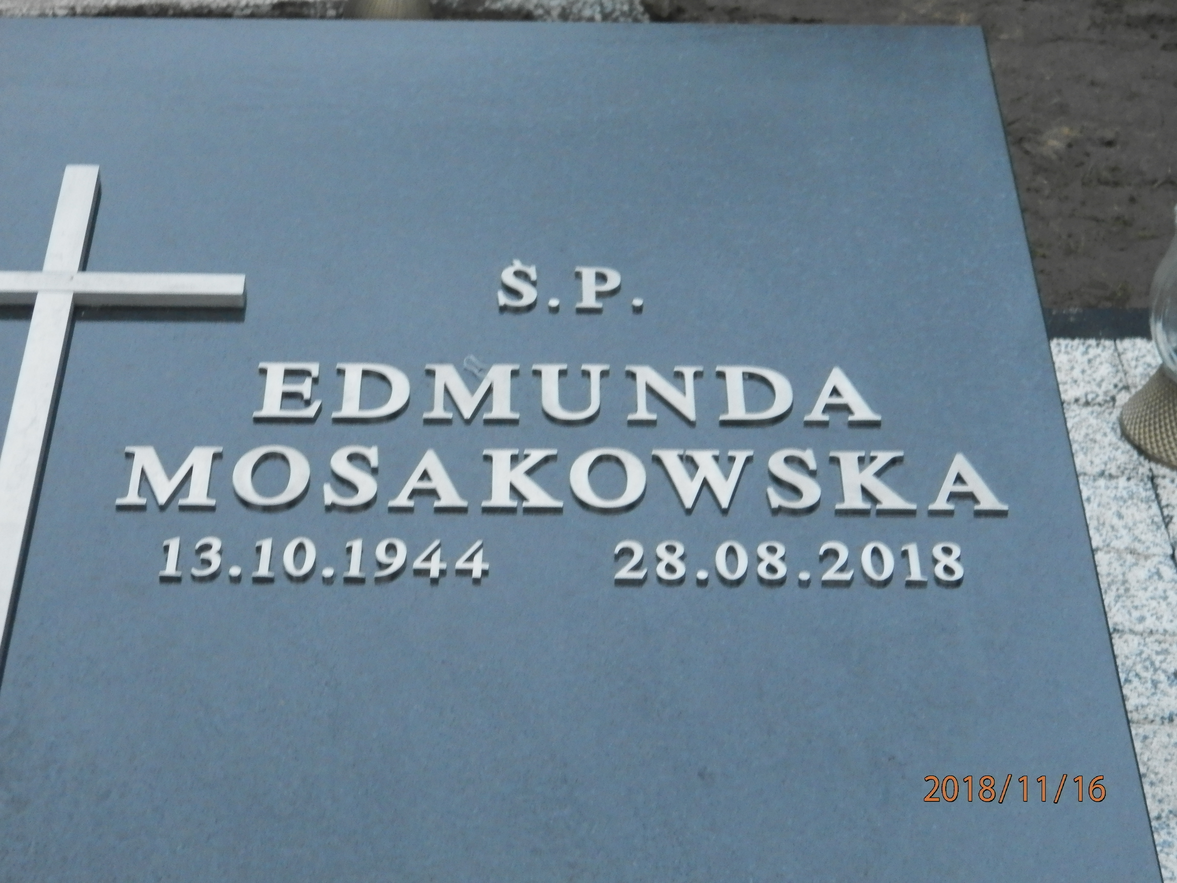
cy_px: 442
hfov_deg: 18.5
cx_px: 588
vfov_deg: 14.0
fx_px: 3604
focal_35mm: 106
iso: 400
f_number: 4.5
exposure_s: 1/10
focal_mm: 19
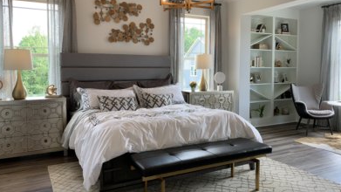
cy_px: 86
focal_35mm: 29
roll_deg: -0.1
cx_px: 168
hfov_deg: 66.1
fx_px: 262
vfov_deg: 40.1
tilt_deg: -3.3
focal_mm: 4.25
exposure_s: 1/120
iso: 64
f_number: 1.8
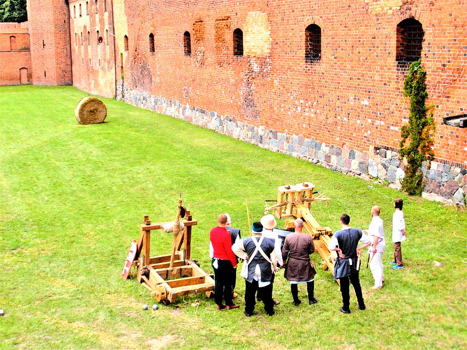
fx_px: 715
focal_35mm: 53
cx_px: 234
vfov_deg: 27.5
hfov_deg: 36.2
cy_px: 175
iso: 100
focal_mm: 8.7
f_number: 3.8
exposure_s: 1/350
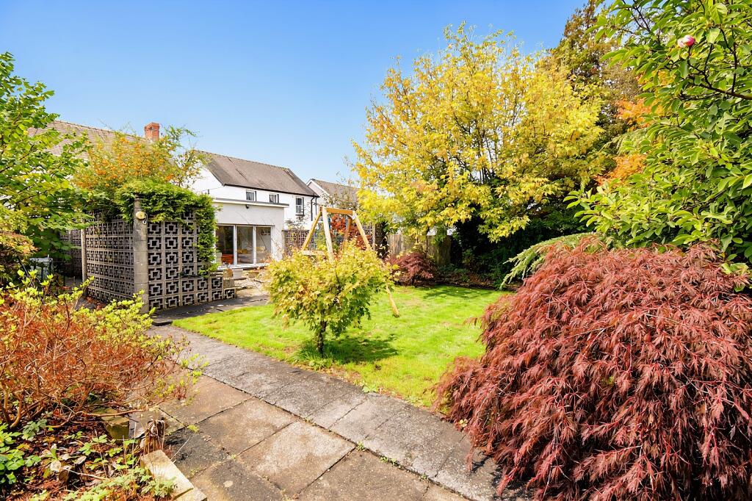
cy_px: 250
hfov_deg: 100.4
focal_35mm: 15
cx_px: 376
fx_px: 313
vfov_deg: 77.3
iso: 200
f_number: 6.3
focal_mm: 10
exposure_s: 1/250
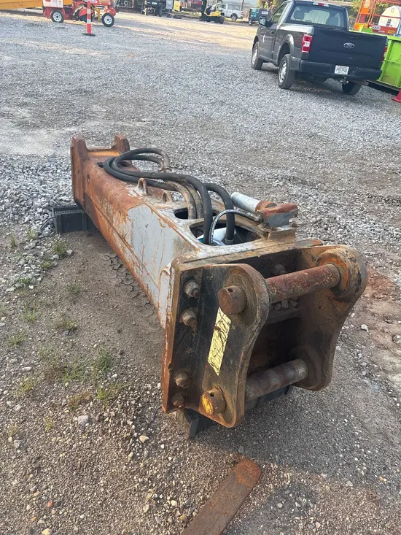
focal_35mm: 26
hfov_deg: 53.1
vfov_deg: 67.3
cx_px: 200
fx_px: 401
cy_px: 268
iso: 50
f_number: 1.6
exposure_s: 1/405
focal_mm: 5.96
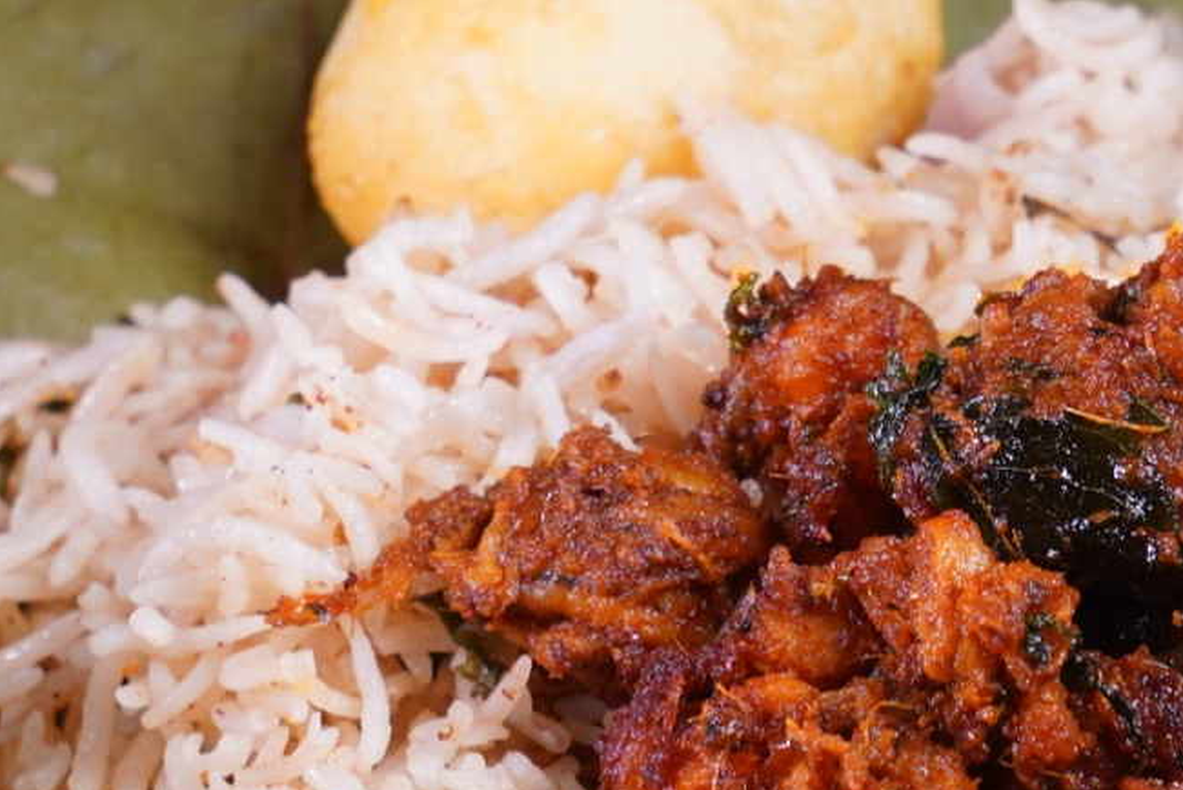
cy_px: 819
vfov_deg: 4.3
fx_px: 10618
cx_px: 1289
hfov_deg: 6.3
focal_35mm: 323
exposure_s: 1/160
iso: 800
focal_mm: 70
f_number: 6.3
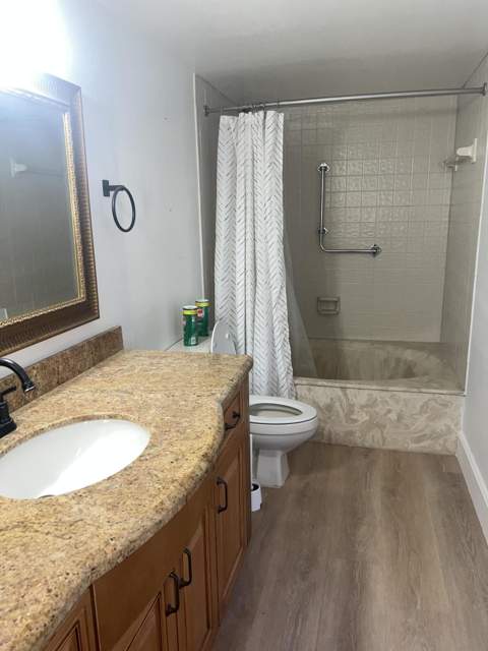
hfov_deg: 53.1
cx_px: 244
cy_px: 326
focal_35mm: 26
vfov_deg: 67.3
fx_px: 489
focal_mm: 5.7
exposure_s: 1/120
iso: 100
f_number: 1.5
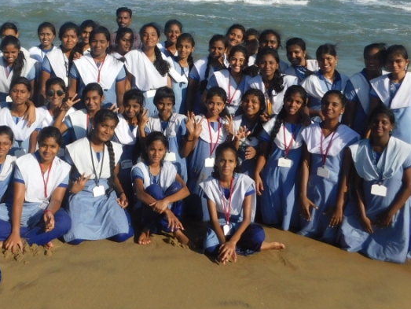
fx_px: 535
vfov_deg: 31.5
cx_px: 125
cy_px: 65
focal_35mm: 45
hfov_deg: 41.3
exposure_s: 1/640
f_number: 6
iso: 125
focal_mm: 4
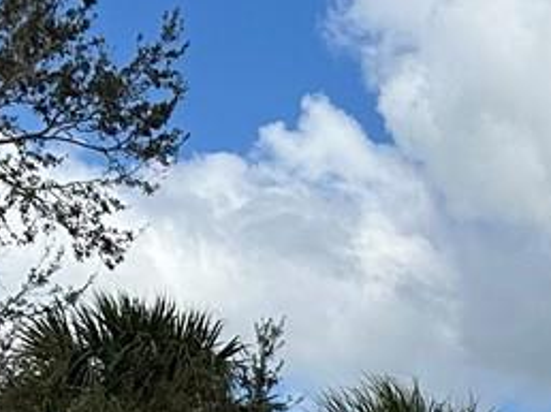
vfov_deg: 8.6
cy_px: 1138
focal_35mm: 149
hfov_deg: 12.4
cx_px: 925
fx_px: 2370
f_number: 1.78
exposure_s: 1/5525
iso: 80
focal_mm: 6.86
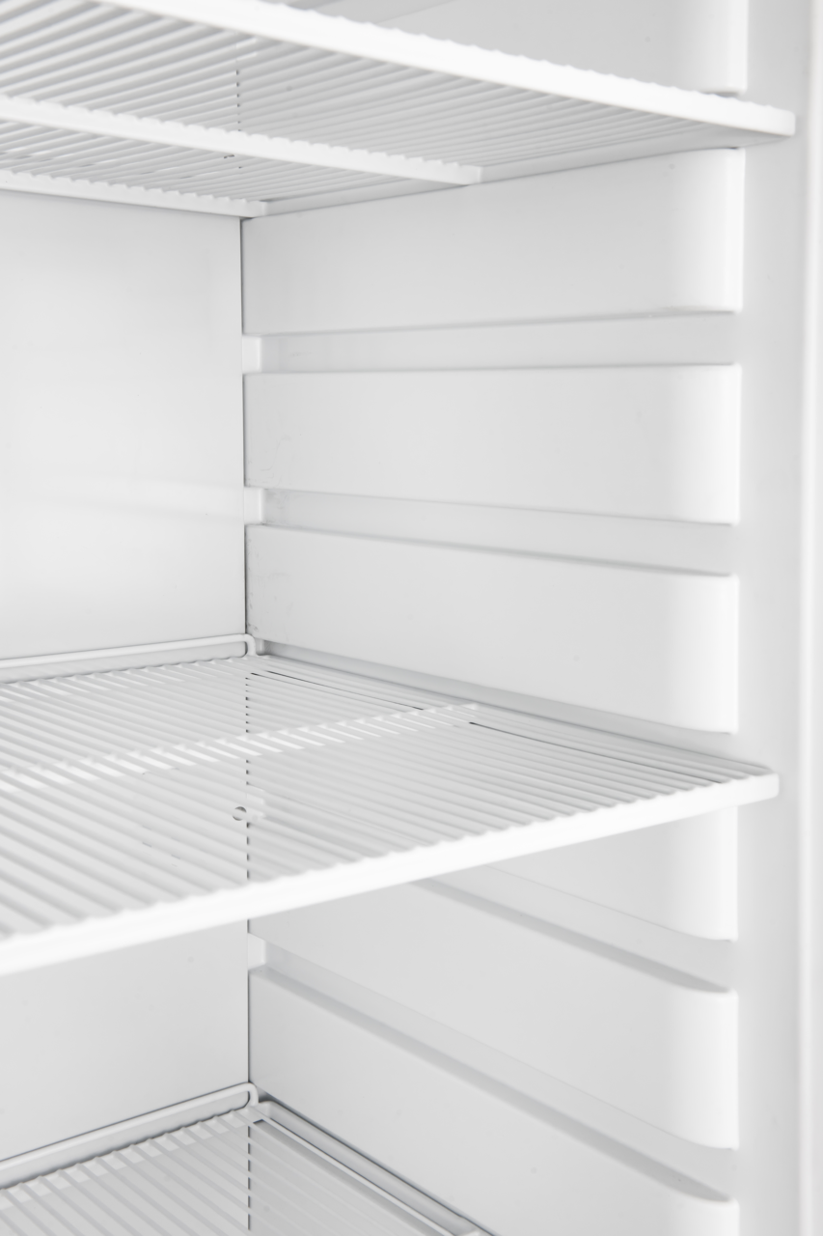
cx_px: 412
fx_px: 1543
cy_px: 618
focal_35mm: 45
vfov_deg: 43.6
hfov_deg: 29.9
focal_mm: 45
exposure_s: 1/60
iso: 200
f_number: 11
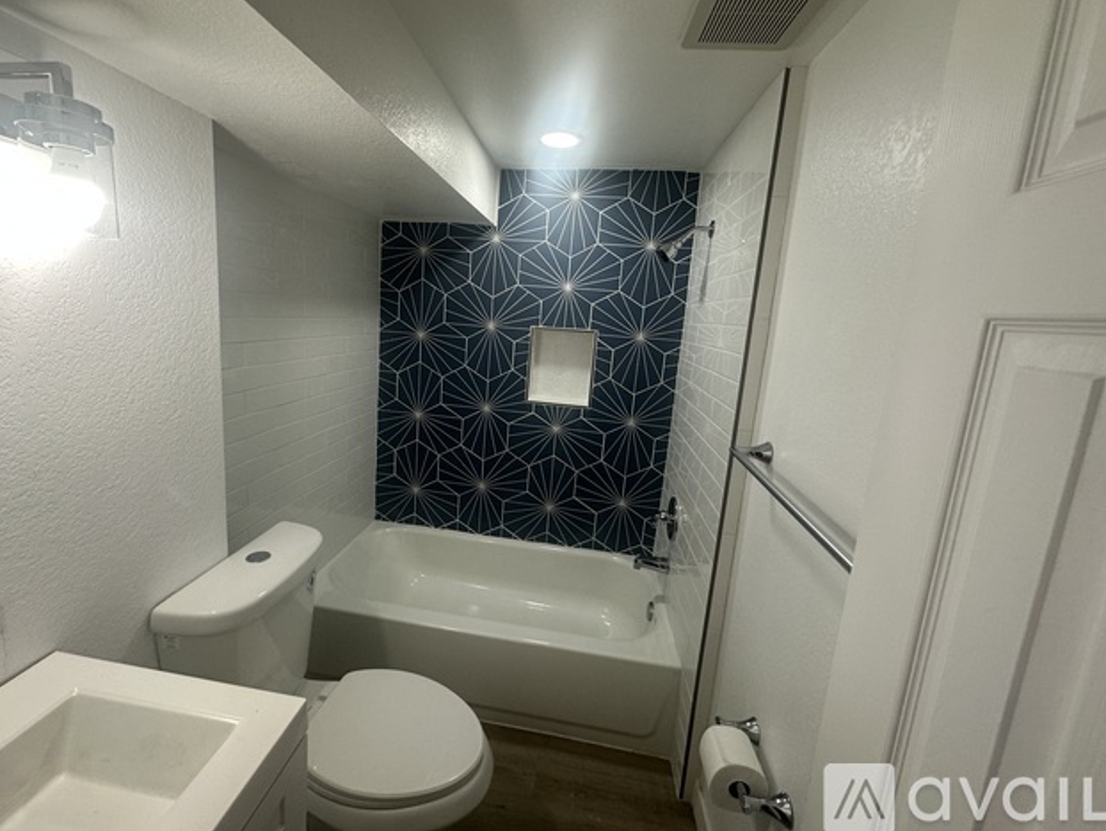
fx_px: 479
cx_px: 518
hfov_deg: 98.0
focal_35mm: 15
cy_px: 390
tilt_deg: -9.7
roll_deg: -3.4
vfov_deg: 81.7
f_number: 2.2
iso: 125
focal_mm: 2.22
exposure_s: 1/120
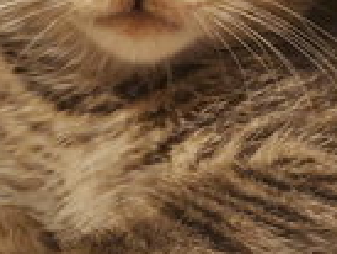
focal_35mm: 95
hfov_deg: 20.4
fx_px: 926
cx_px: 278
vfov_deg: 15.4
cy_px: 21
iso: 800
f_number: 1.5
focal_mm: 4.3
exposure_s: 1/10
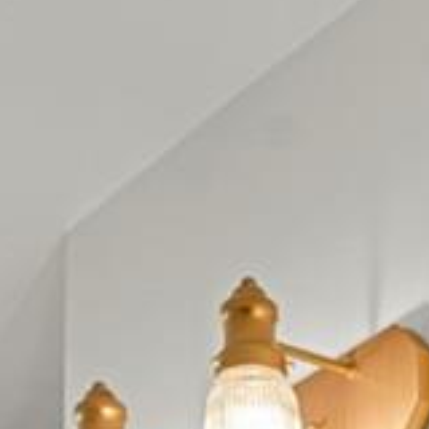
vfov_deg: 9.2
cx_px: 378
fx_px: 2019
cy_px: 1365
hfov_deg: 12.1
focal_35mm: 144
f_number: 8
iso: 250
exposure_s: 1/1.67
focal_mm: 17
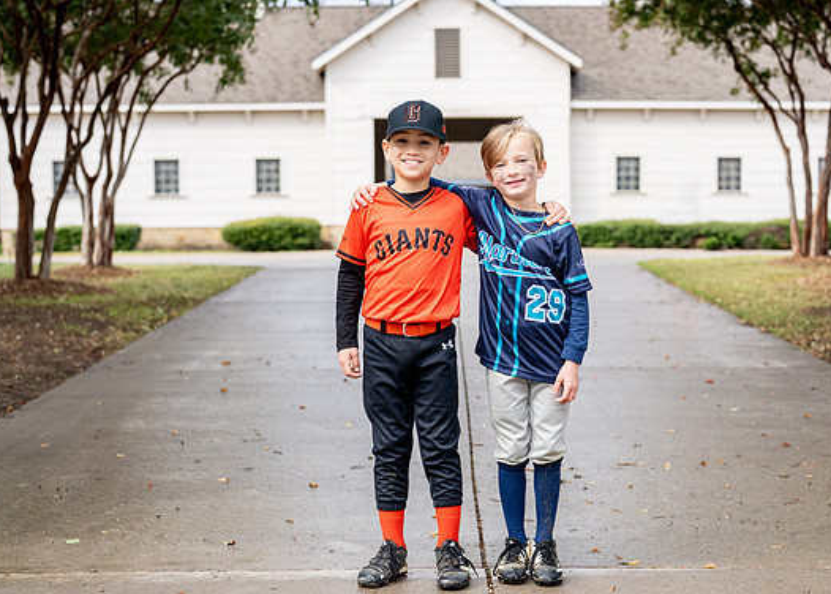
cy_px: 293
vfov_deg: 21.6
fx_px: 1558
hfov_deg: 29.8
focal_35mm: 66
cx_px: 463
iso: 250
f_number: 2.8
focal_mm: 50
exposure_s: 1/1250
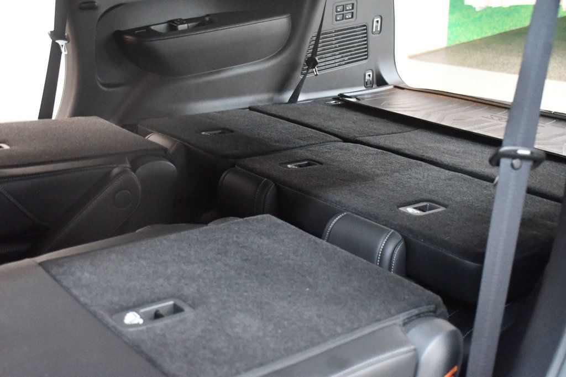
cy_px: 188
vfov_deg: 29.8
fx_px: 707
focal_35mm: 45
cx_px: 283
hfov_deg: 43.6
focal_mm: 30
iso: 11400
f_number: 4
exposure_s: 1/60
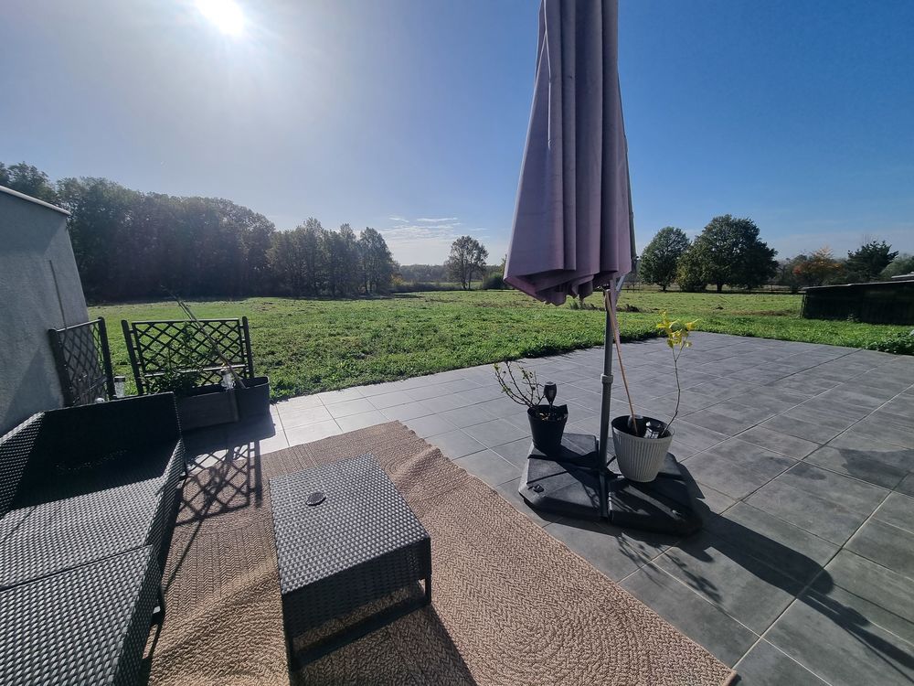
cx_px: 457
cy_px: 343
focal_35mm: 13
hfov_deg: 106.2
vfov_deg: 89.9
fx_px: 343
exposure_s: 1/4896
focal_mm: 2.2
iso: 50
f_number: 2.2
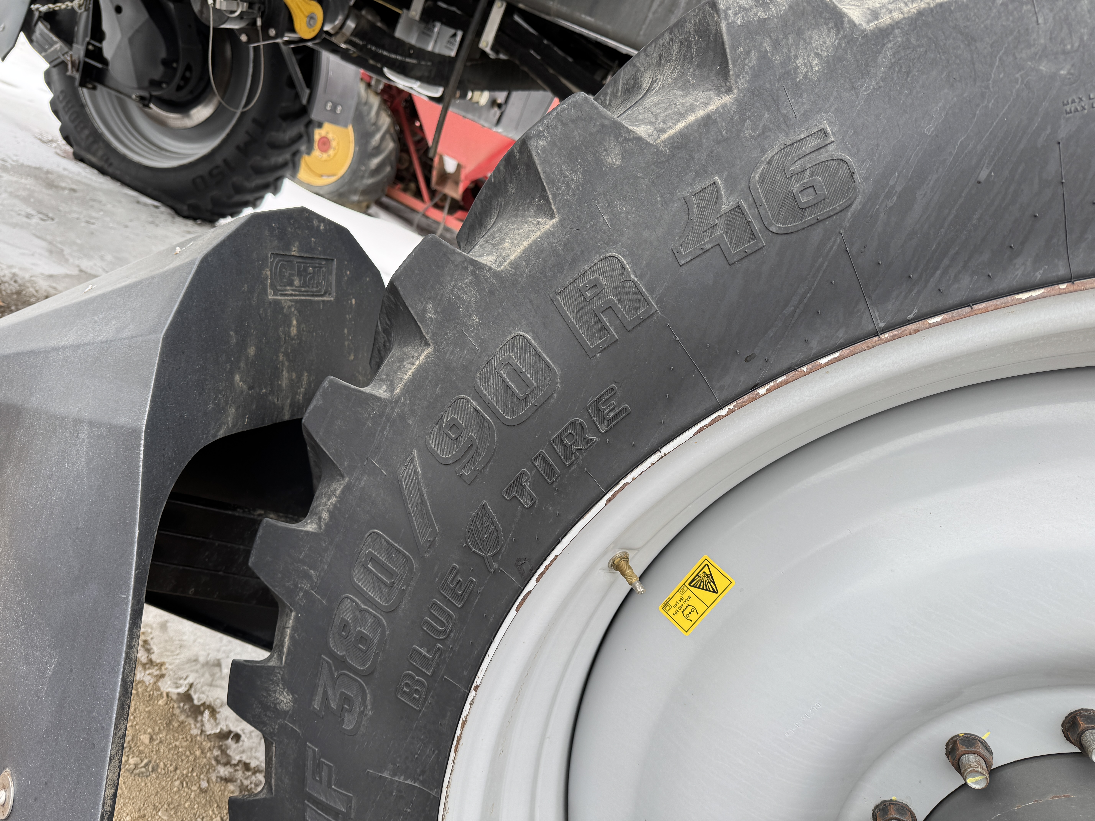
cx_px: 548
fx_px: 759
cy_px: 410
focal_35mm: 24
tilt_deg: -16.7
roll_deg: -26.1
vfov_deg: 56.8
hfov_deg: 71.6
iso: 80
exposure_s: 1/345
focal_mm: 6.76
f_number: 1.78
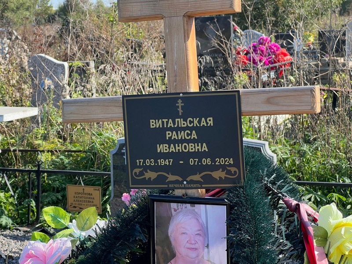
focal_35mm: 77
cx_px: 176
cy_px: 132
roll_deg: +0.3
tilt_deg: -6.5
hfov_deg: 25.3
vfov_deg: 19.1
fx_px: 783
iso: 32
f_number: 2.8
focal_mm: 9
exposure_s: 1/206
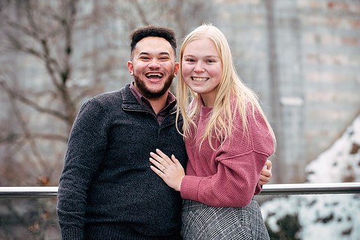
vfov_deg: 10.8
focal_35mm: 127
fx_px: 1269
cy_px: 114
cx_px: 167
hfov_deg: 16.1
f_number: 5
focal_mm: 110
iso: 250
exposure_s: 1/400
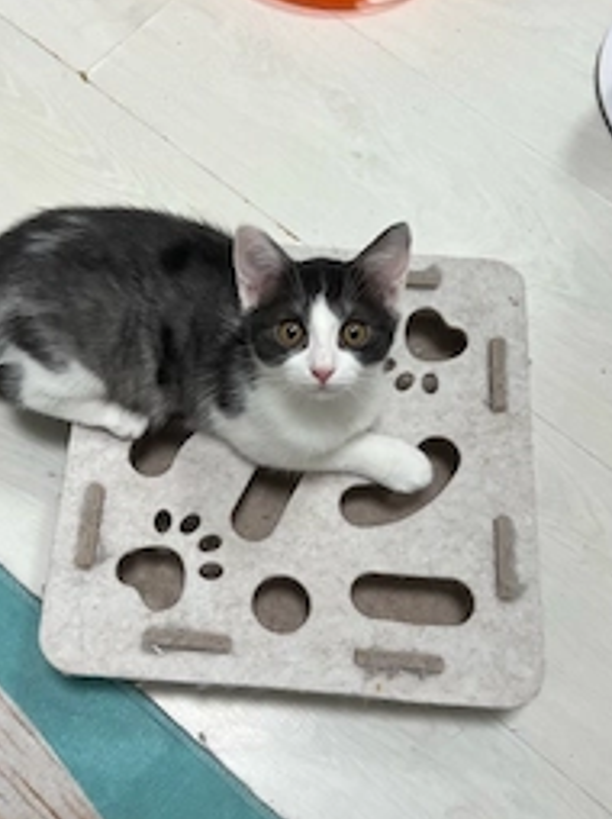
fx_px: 968
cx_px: 267
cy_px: 364
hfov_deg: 35.0
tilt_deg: -64.8
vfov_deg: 45.7
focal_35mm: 41
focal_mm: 5.7
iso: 125
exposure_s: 1/100
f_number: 1.5
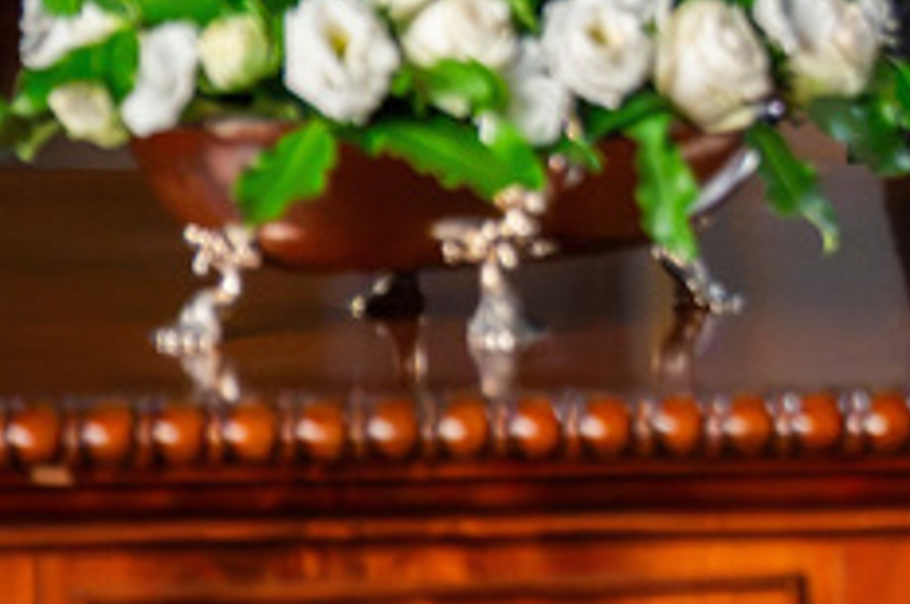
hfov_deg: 5.0
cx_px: 1616
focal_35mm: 411
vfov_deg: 3.3
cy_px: -377
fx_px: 10375
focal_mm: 93
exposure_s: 1/500
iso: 6400
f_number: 2.8
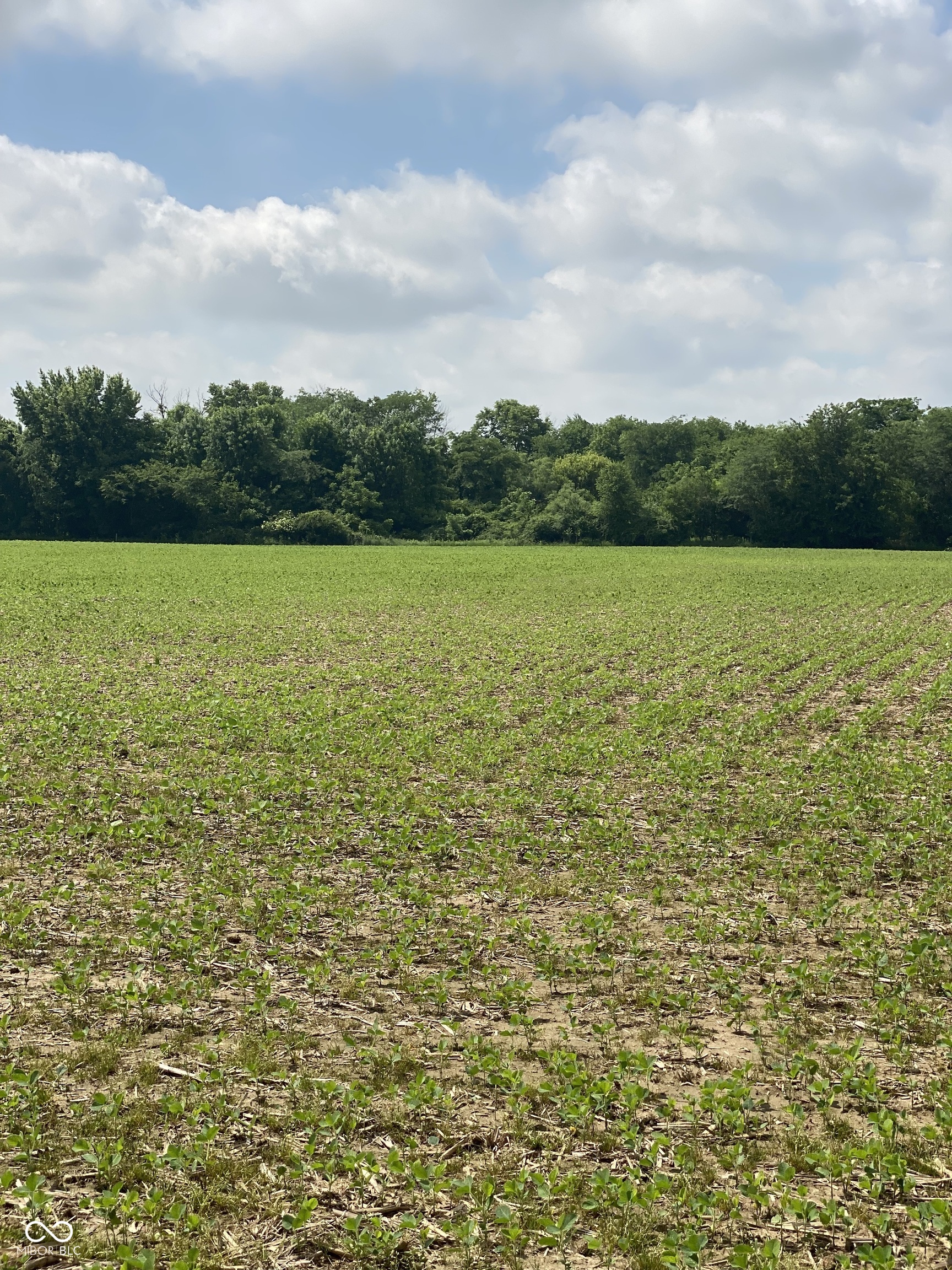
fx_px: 1907
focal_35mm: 52
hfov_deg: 28.0
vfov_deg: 36.8
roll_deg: -0.3
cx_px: 476
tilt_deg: -2.6
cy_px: 635
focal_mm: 6
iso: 20
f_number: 2
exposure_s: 1/2994
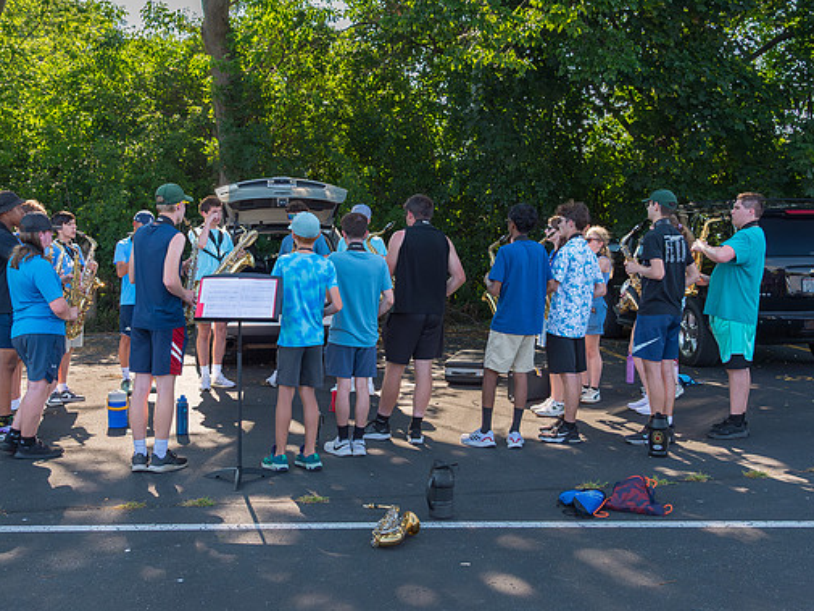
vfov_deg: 32.2
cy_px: 266
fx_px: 1058
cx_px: 384
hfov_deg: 42.1
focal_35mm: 45
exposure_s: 1/640
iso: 1250
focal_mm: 32
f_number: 5.6
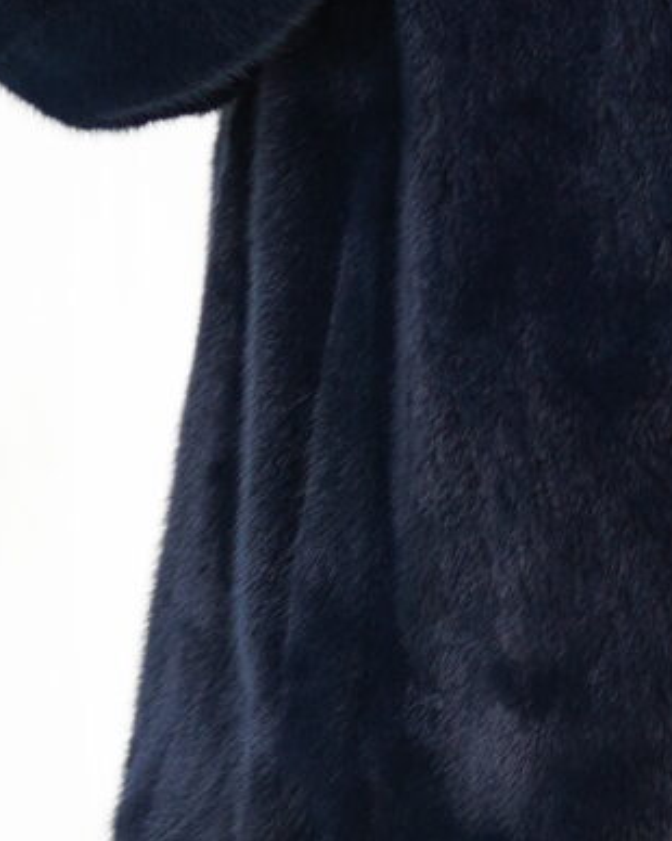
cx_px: 266
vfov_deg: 3.7
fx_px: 13112
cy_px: 583
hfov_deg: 2.9
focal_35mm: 527
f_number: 2.8
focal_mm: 85
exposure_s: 1/250
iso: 200
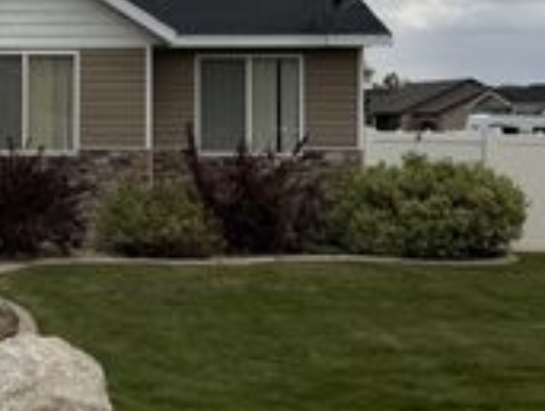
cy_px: 88
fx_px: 1104
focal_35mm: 70
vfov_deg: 20.9
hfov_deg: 24.0
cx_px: -178
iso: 80
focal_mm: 6.76
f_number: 1.78
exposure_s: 1/9091
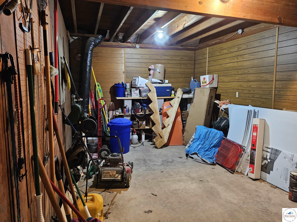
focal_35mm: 24
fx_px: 206
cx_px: 148
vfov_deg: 56.8
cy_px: 111
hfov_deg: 71.6
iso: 640
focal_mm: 5
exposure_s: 1/24
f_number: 1.8
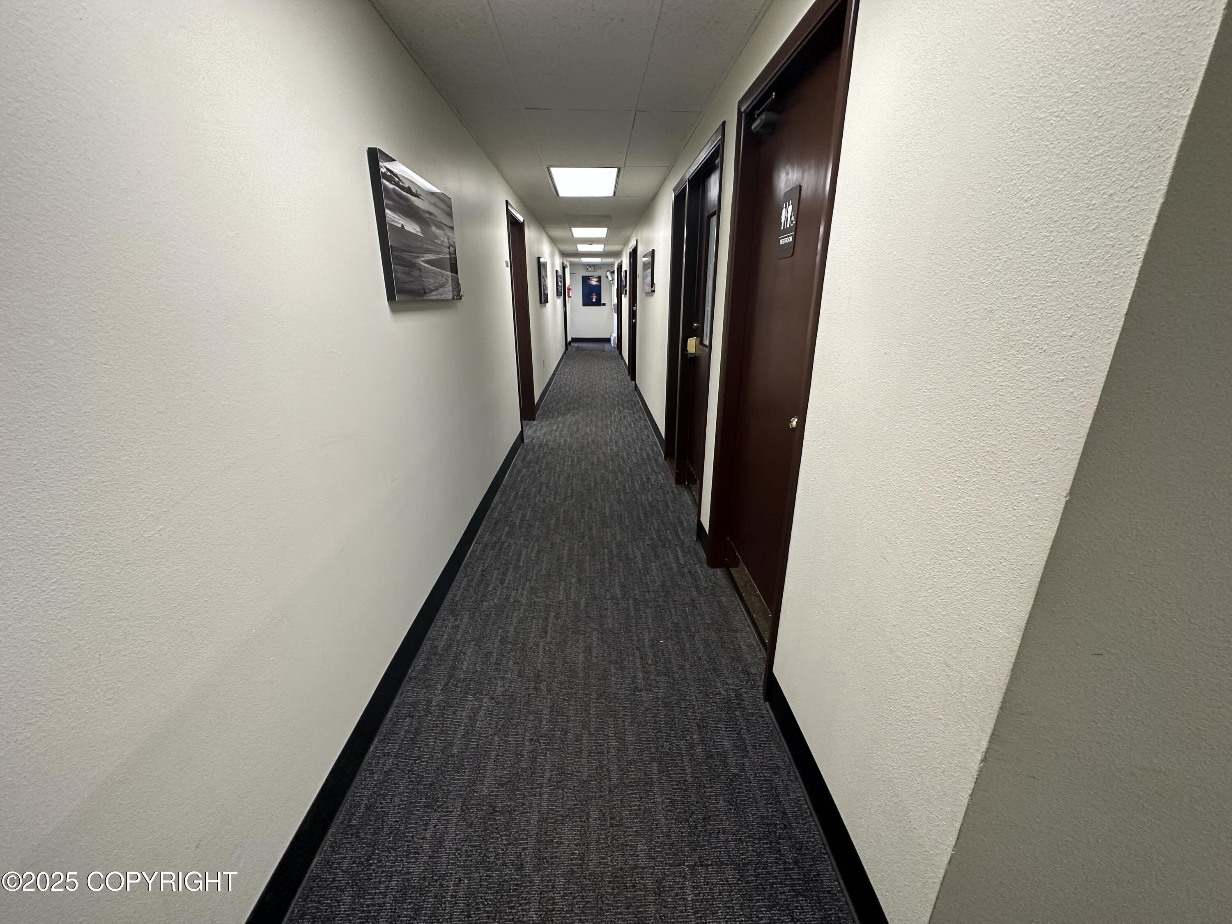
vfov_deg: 85.7
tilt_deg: -19.3
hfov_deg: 102.1
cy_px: 462
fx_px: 498
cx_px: 616
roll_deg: -0.6
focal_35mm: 14
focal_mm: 2.22
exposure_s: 1/120
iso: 320
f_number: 2.2
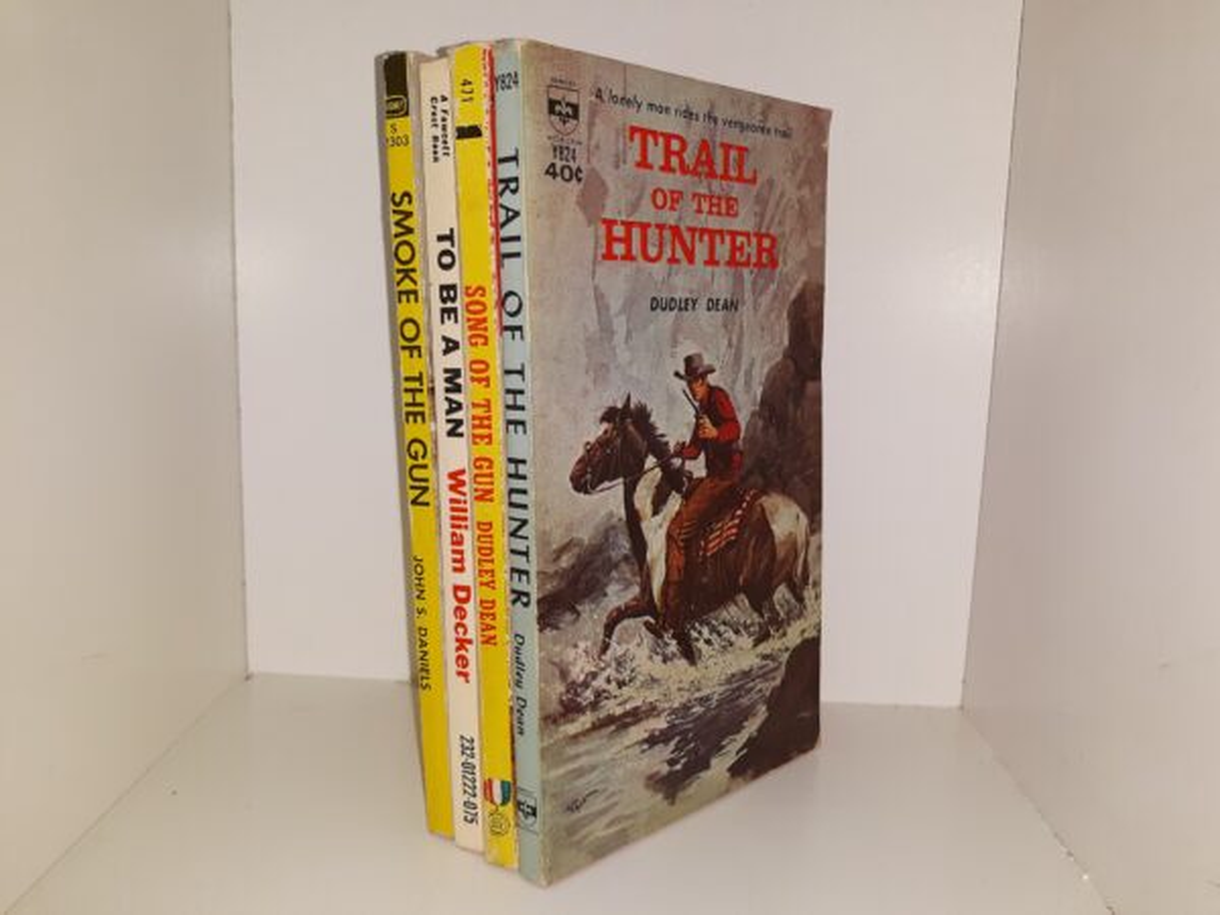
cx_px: 610
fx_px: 987
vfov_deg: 49.7
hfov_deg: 63.4
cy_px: 458
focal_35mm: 28
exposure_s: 1/177
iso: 40
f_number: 1.7
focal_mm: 3.7
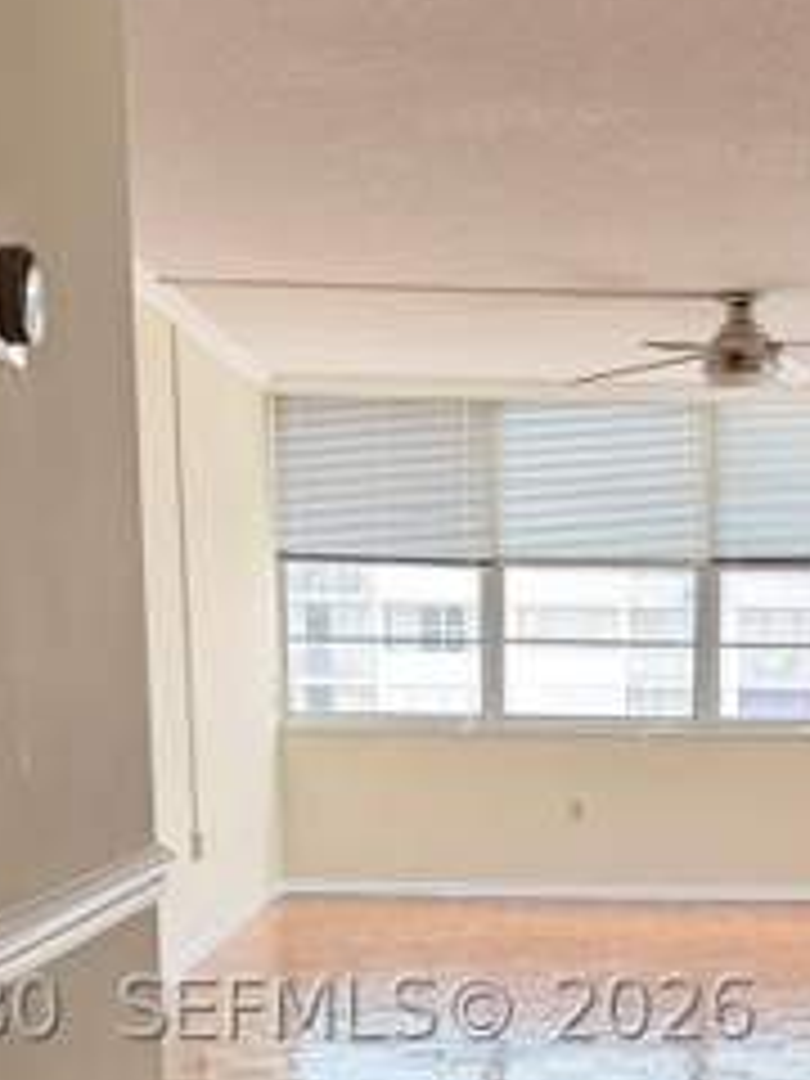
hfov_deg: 22.6
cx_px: 648
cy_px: 1008
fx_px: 1997
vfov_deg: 28.9
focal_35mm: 64
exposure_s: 1/279
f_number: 1.78
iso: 80
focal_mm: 6.76
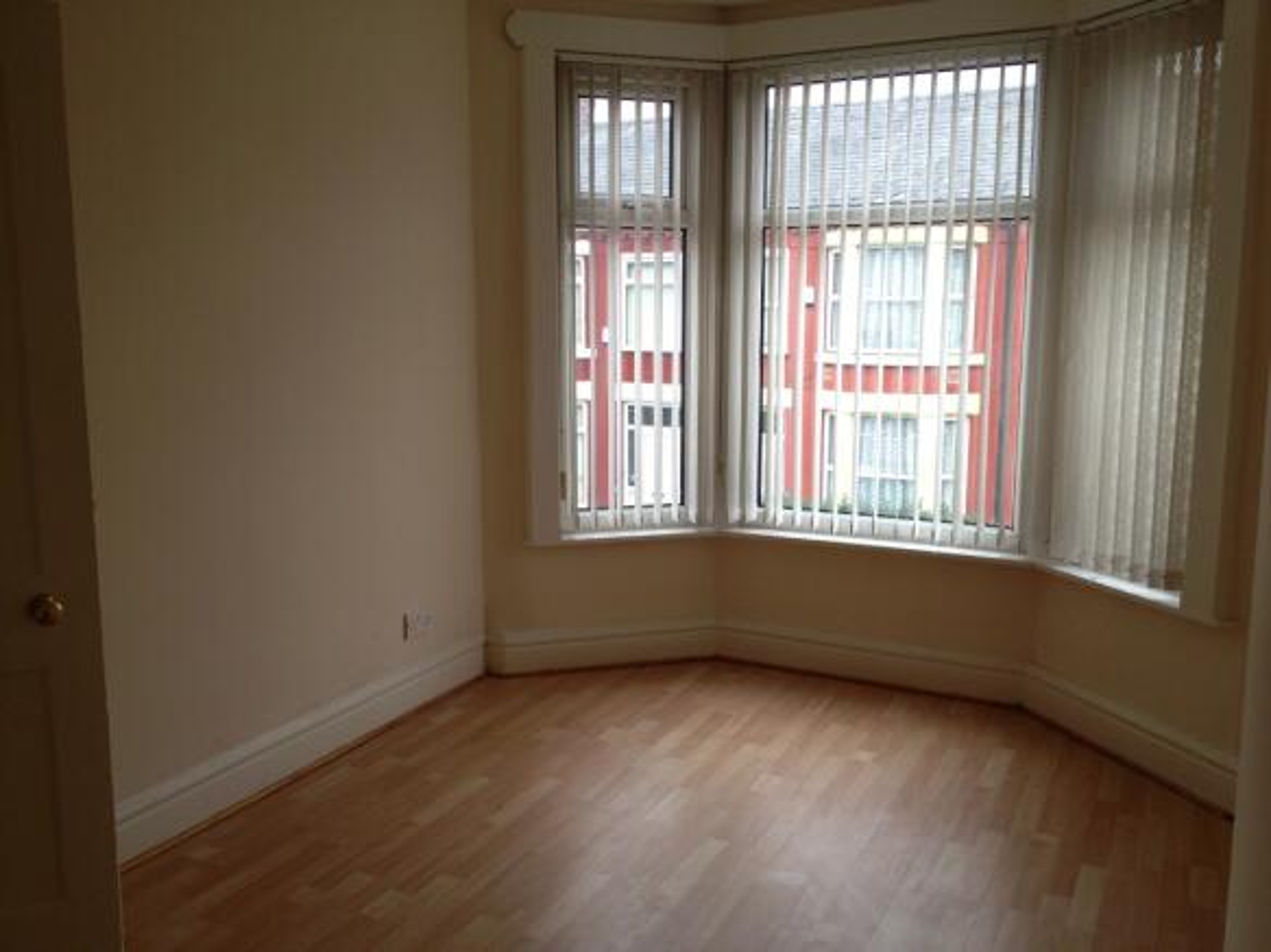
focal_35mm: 35
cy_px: 476
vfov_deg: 40.7
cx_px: 636
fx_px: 1285
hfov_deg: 52.6
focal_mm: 4.28
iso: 80
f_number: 2.4
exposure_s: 1/120
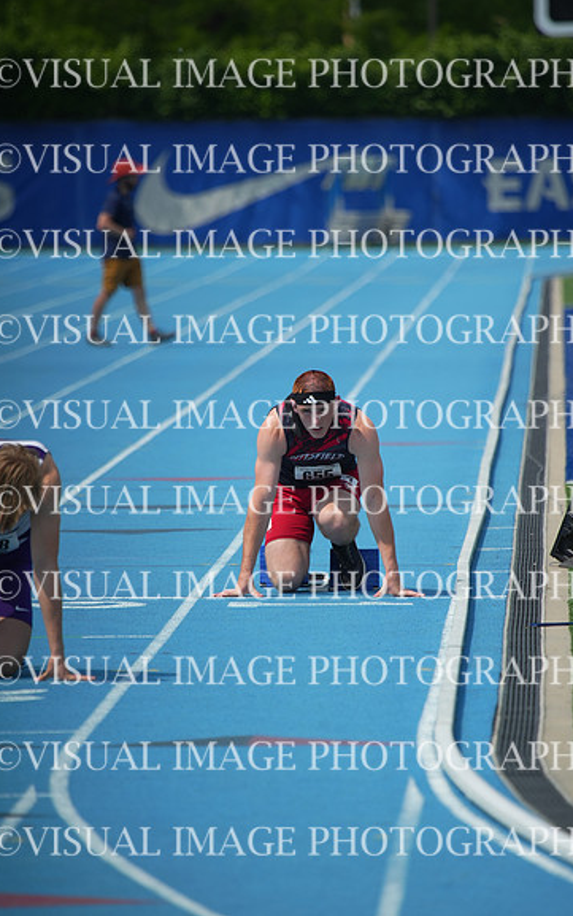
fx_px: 10237
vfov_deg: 5.1
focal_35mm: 410
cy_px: 457
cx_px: 298
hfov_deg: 3.2
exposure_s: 1/2500
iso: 400
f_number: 5.6
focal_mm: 400
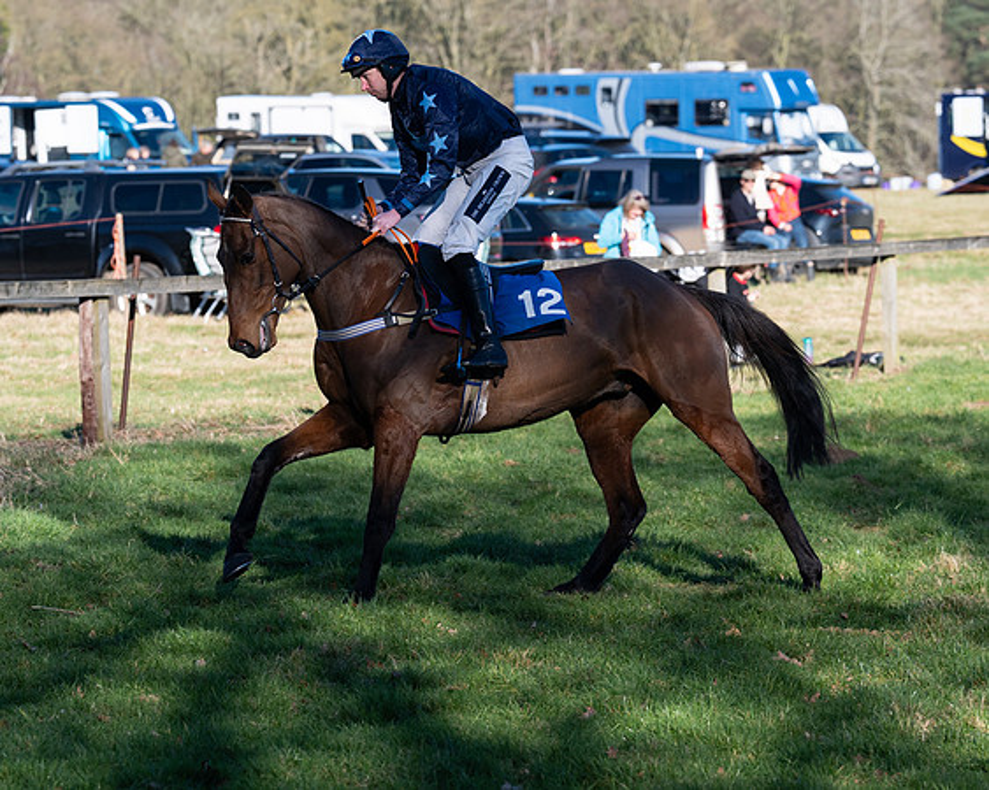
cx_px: 485
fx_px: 6783
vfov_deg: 6.7
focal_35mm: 232
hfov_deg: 8.3
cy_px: 394
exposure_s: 1/1250
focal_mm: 135
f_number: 5
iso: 200
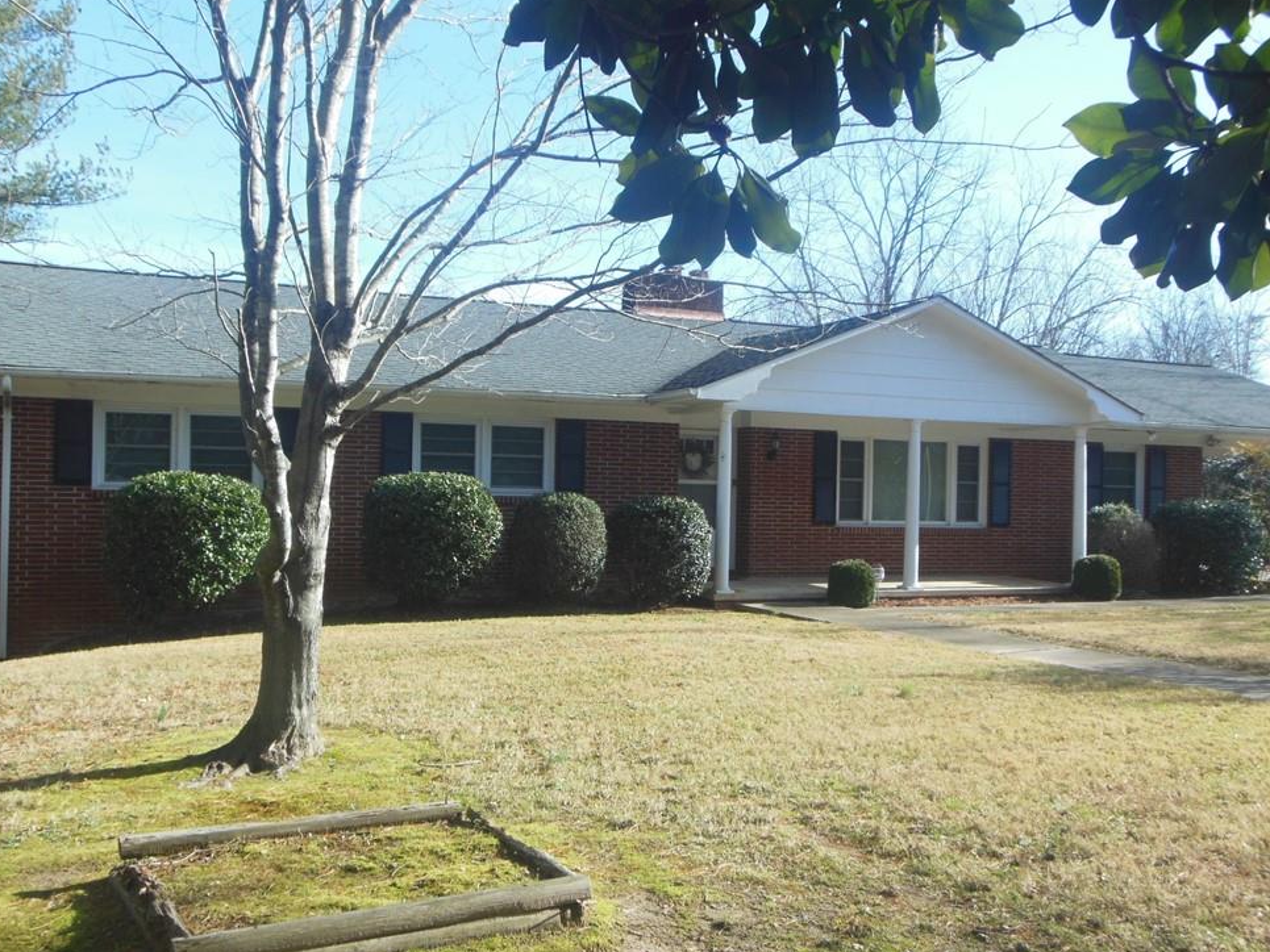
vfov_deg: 40.7
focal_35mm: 35
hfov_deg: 52.6
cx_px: 619
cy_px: 496
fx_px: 1284
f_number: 3.5
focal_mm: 6
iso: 125
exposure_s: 1/400
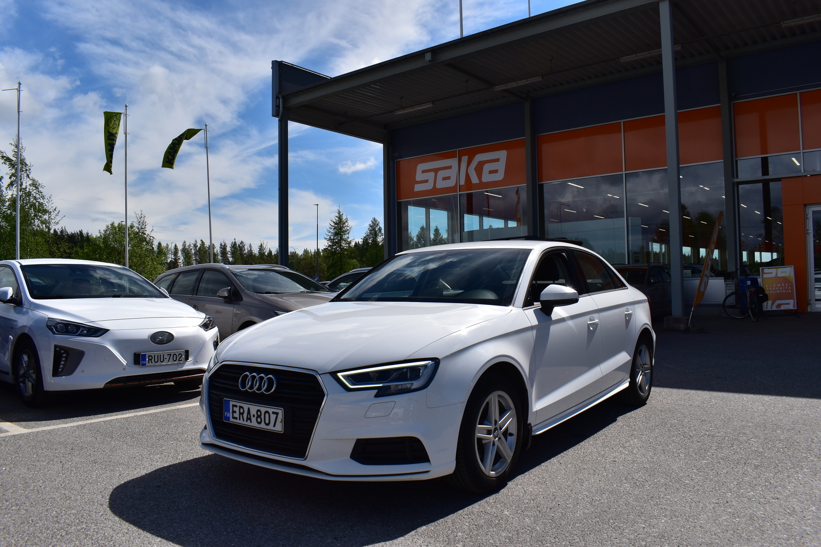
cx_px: 410
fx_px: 616
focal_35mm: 27
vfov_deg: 47.9
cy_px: 274
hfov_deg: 67.4
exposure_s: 1/750
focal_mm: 18
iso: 200
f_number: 11
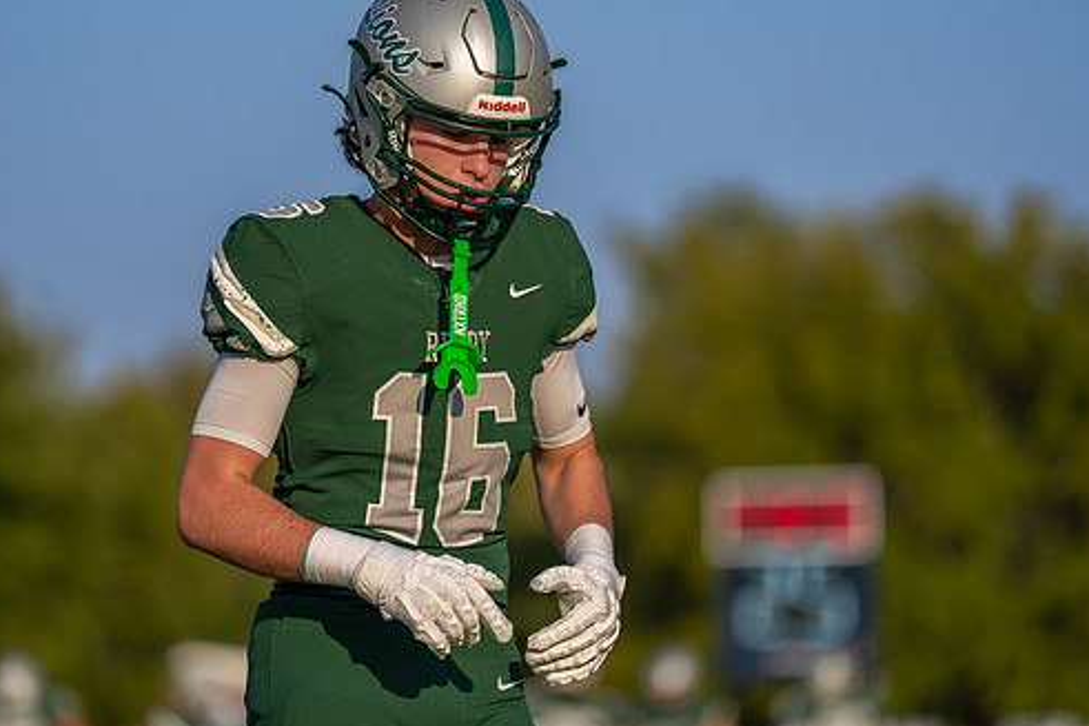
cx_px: 471
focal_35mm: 308
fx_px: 9313
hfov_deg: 6.7
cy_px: 292
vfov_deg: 4.5
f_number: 2.8
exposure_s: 1/2500
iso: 100
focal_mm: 200
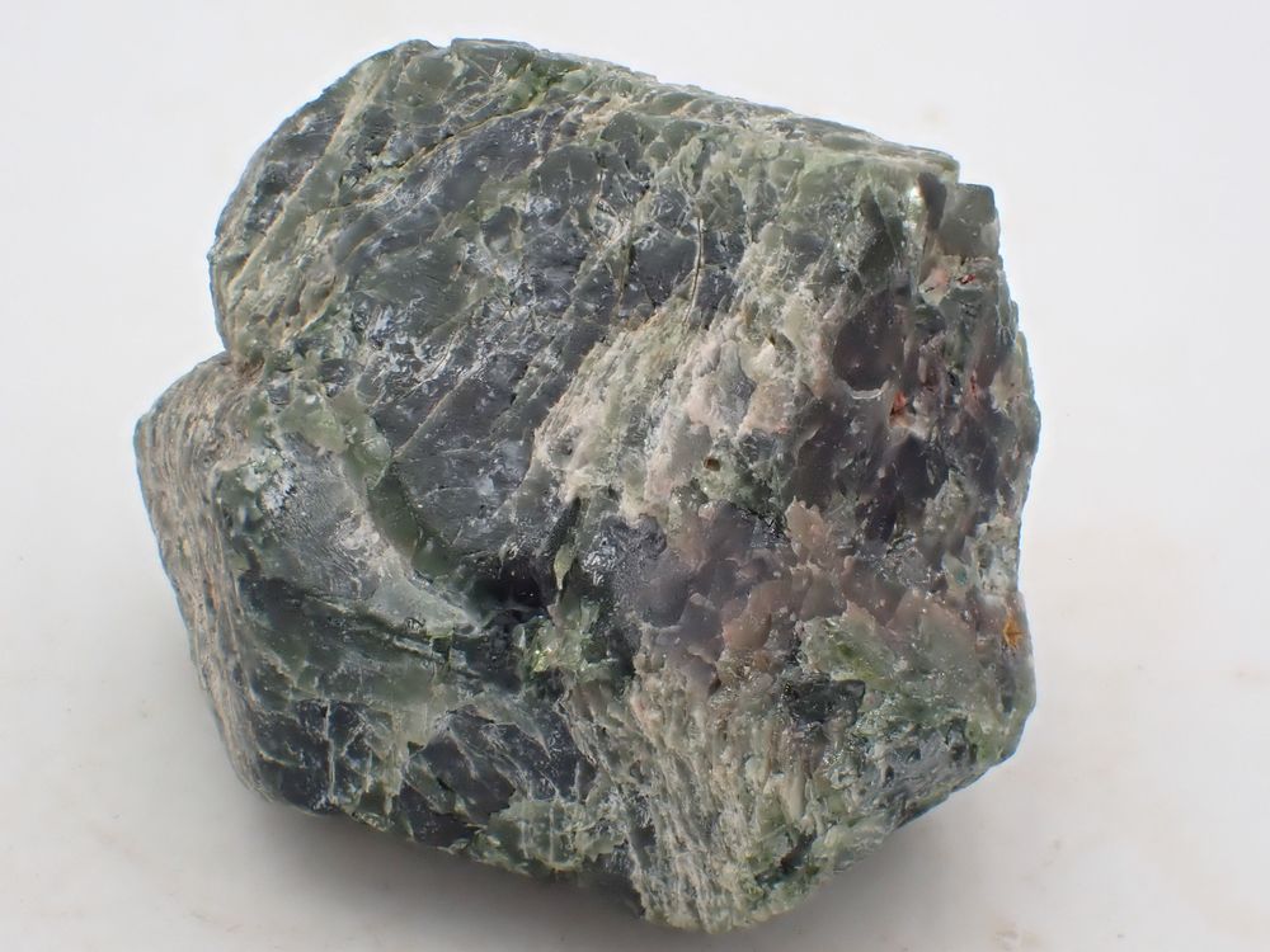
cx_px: 635
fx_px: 3669
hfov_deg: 19.6
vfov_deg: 14.8
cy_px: 476
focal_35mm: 100
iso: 250
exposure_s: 1/400
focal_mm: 18
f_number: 6.3
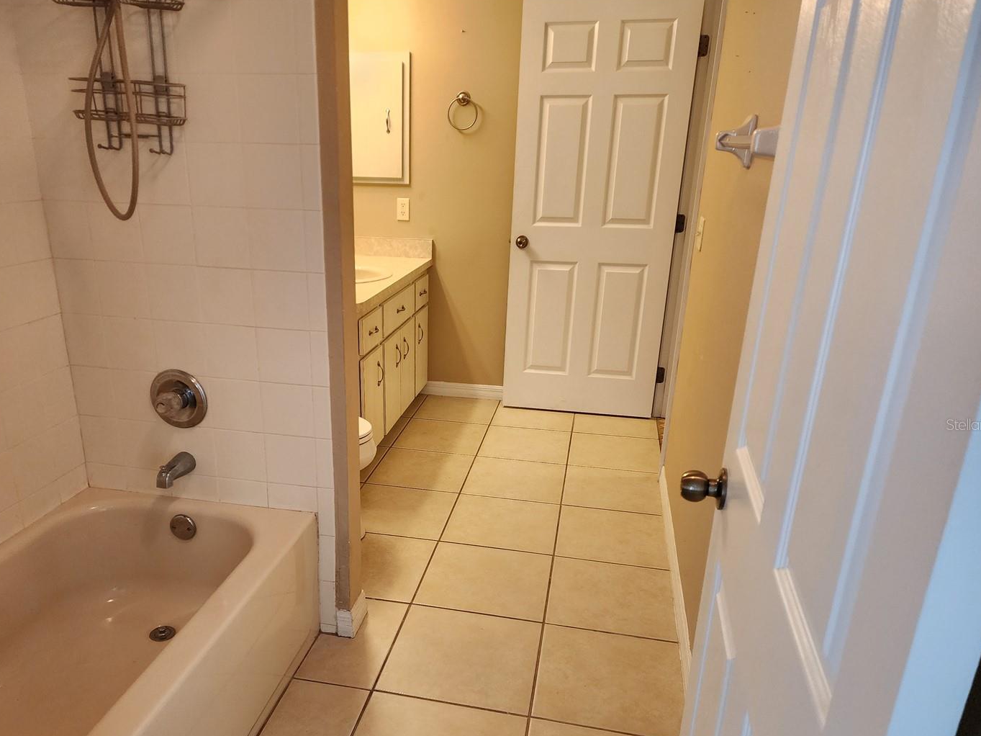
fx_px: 765
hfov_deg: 65.2
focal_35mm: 27
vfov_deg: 51.2
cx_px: 438
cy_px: 424
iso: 250
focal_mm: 6.4
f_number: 1.8
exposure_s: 1/120
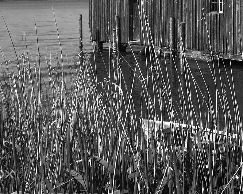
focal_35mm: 68
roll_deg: +3.8
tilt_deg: +0.5
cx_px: 215
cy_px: 8
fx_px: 489
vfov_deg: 21.8
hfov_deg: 27.0
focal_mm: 4.15
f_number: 2.2
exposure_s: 1/1883
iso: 32
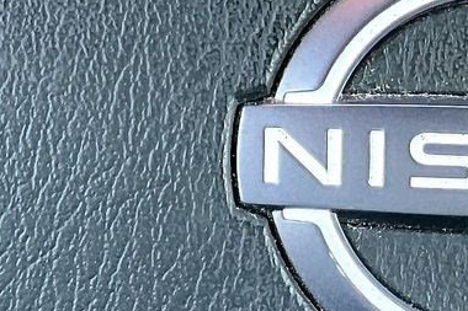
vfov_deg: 10.8
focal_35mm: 127
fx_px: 1650
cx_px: -495
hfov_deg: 13.6
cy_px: 120
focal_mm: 3
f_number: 1.8
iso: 64
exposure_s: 1/90
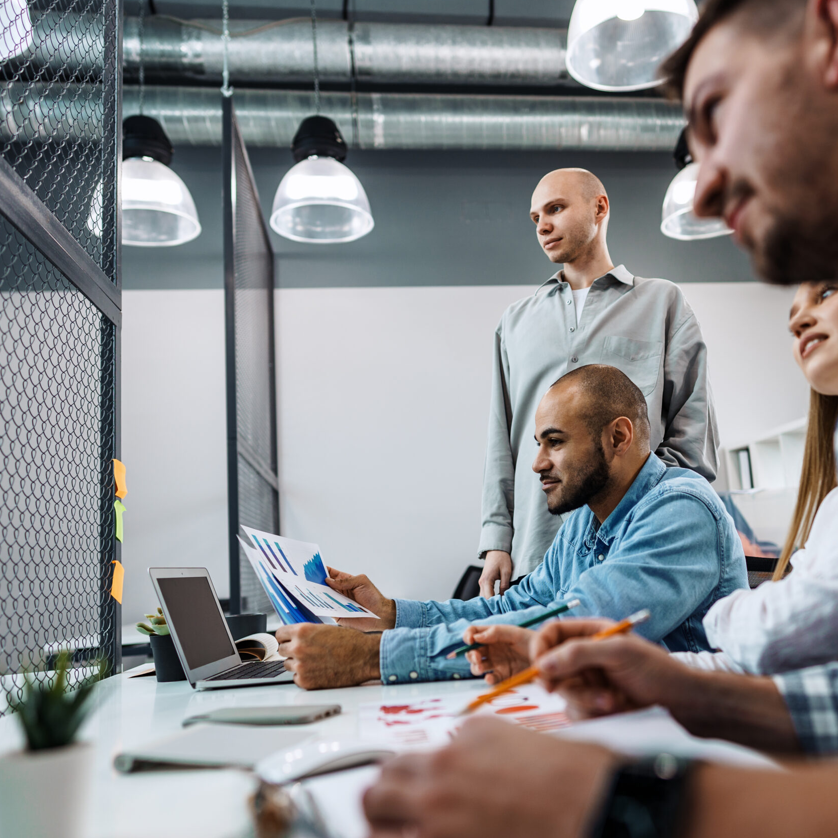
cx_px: 530
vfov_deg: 51.1
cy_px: 419
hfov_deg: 50.5
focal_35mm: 32
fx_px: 876
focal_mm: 24
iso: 125
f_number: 2
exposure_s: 1/100
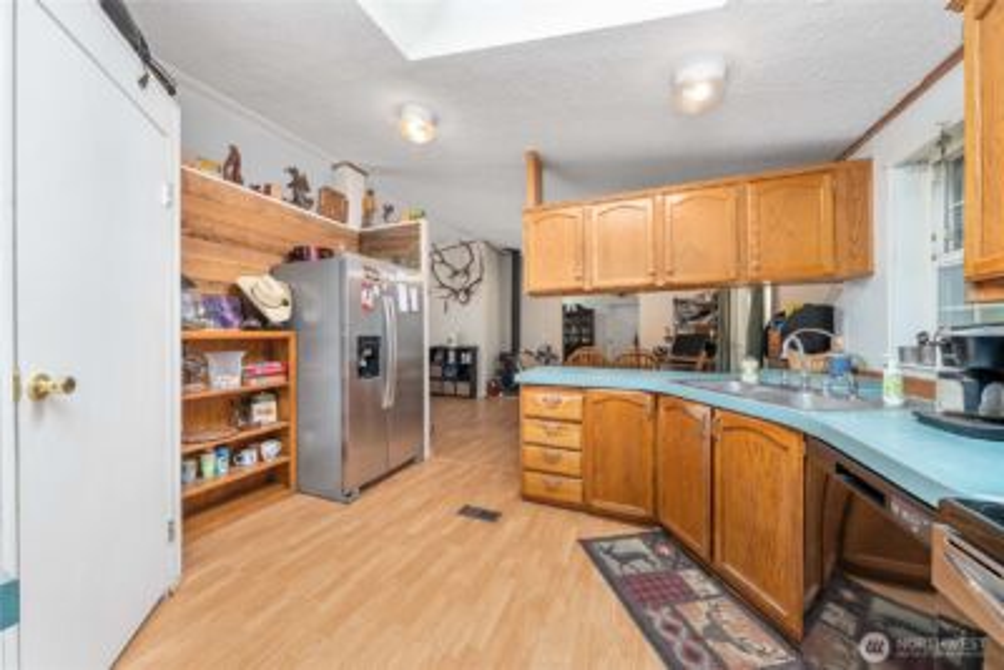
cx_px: 502
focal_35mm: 12
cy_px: 335
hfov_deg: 112.6
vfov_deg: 90.1
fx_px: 335
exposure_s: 1/10
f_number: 7.1
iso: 1000
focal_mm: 12
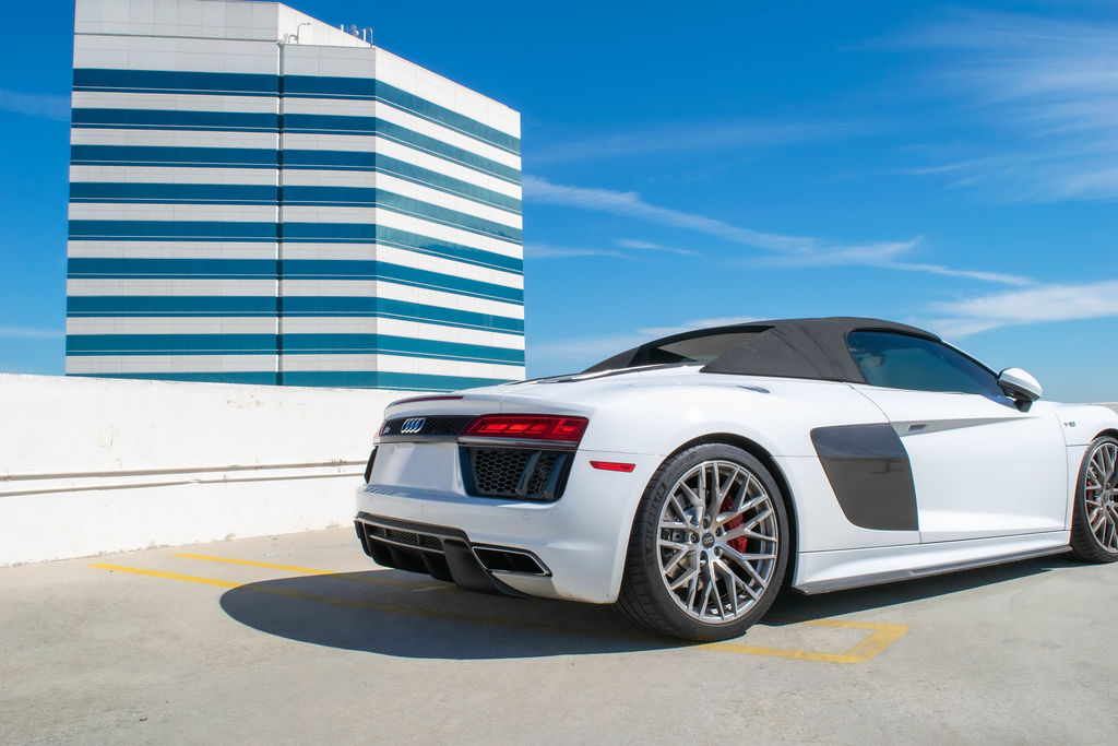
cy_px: 373
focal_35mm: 30
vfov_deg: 43.6
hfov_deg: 61.9
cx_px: 559
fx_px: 932
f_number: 13
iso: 200
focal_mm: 20
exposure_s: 1/640
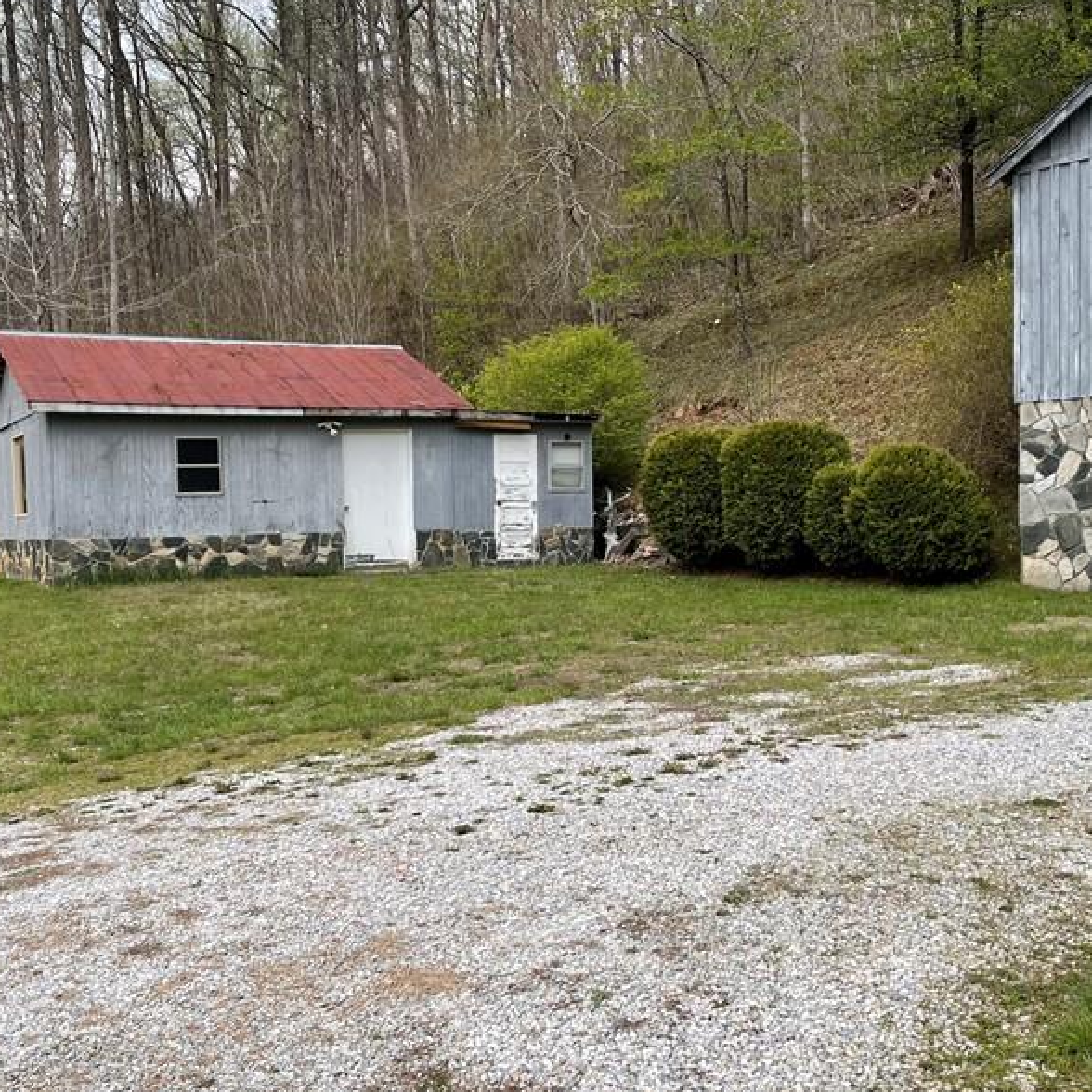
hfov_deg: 41.9
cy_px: 555
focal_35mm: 40
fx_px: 1428
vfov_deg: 41.9
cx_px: 544
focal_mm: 4.2
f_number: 1.6
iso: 32
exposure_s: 1/2053
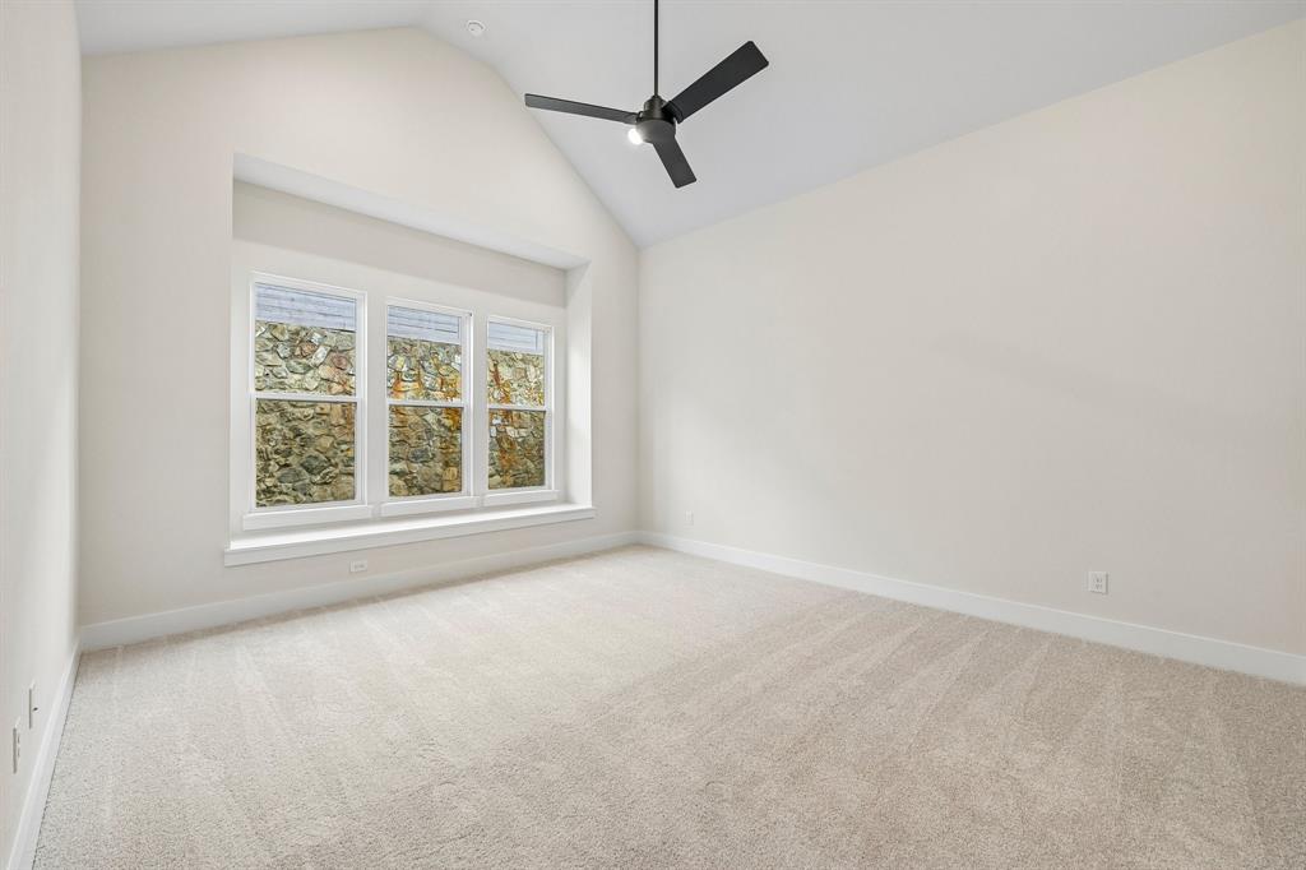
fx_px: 508
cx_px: 653
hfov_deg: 104.3
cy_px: 435
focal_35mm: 14
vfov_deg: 81.2
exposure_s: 1/60
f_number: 8
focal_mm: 14
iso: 400
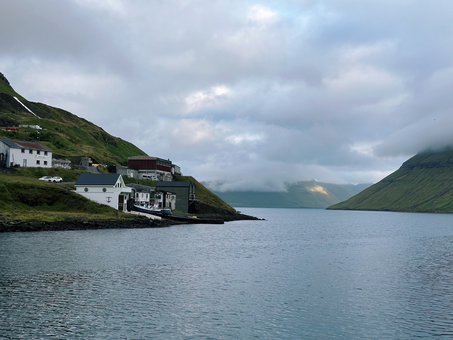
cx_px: 226
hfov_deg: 39.7
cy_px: 170
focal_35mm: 48
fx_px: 628
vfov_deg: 30.3
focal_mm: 6.86
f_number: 1.78
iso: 64
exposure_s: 1/1272
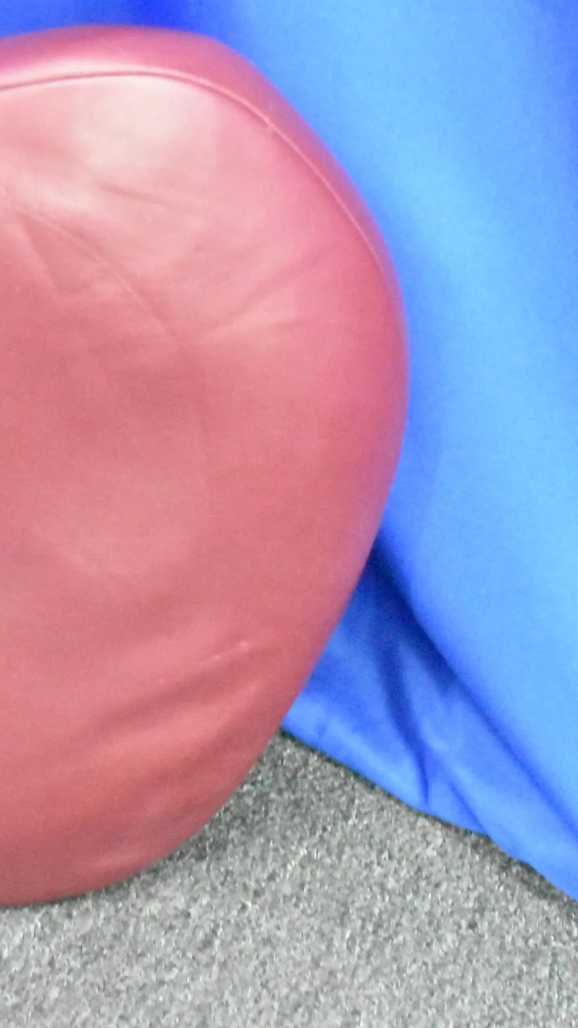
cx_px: -163
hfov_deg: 13.7
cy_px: 513
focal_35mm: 85
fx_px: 2316
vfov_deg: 25.0
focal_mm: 36
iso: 25600
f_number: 8
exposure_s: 1/60
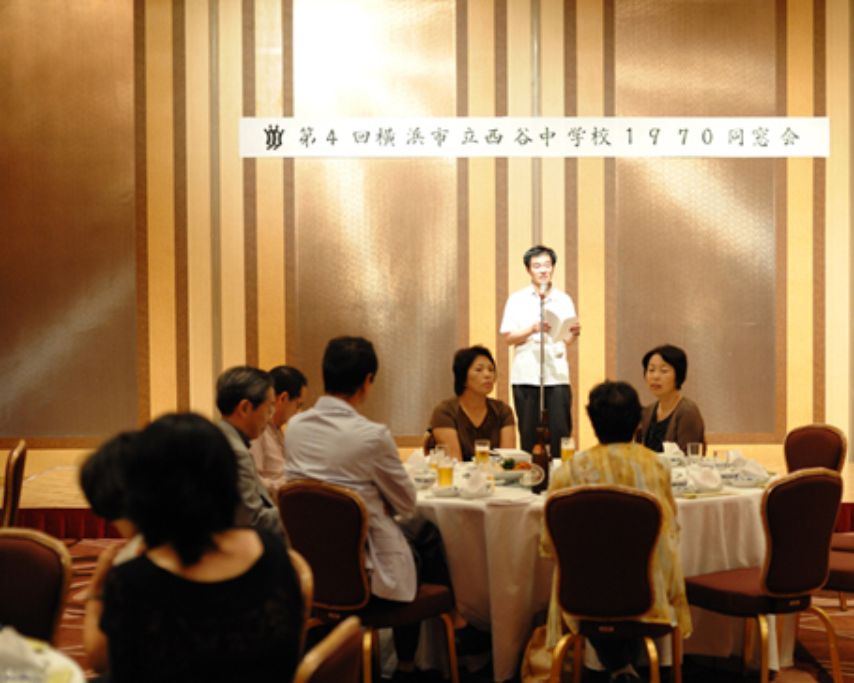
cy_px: 396
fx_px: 1668
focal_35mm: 66
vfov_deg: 23.1
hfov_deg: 28.6
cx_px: 539
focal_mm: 50
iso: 1600
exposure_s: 1/125
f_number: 2.8
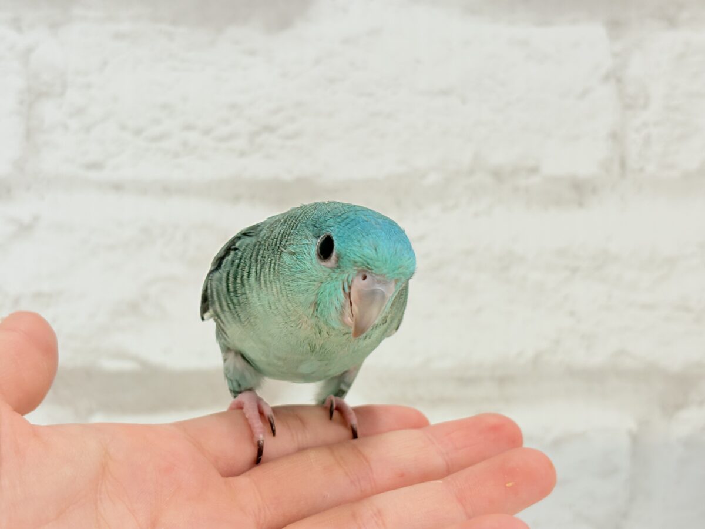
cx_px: 352
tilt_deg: -1.1
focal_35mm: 52
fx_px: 1059
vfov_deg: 28.0
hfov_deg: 36.8
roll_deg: +0.6
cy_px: 264
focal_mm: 5.96
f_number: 1.6
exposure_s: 1/100
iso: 80
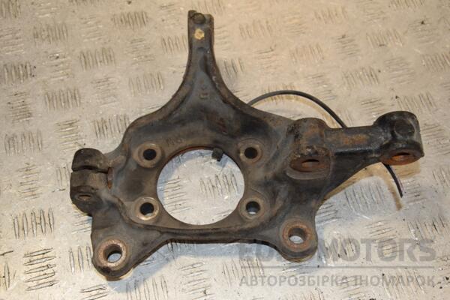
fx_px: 656
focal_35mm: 52
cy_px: 150
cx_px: 225
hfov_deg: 37.9
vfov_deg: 25.8
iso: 800
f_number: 7.1
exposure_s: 1/200
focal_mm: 35
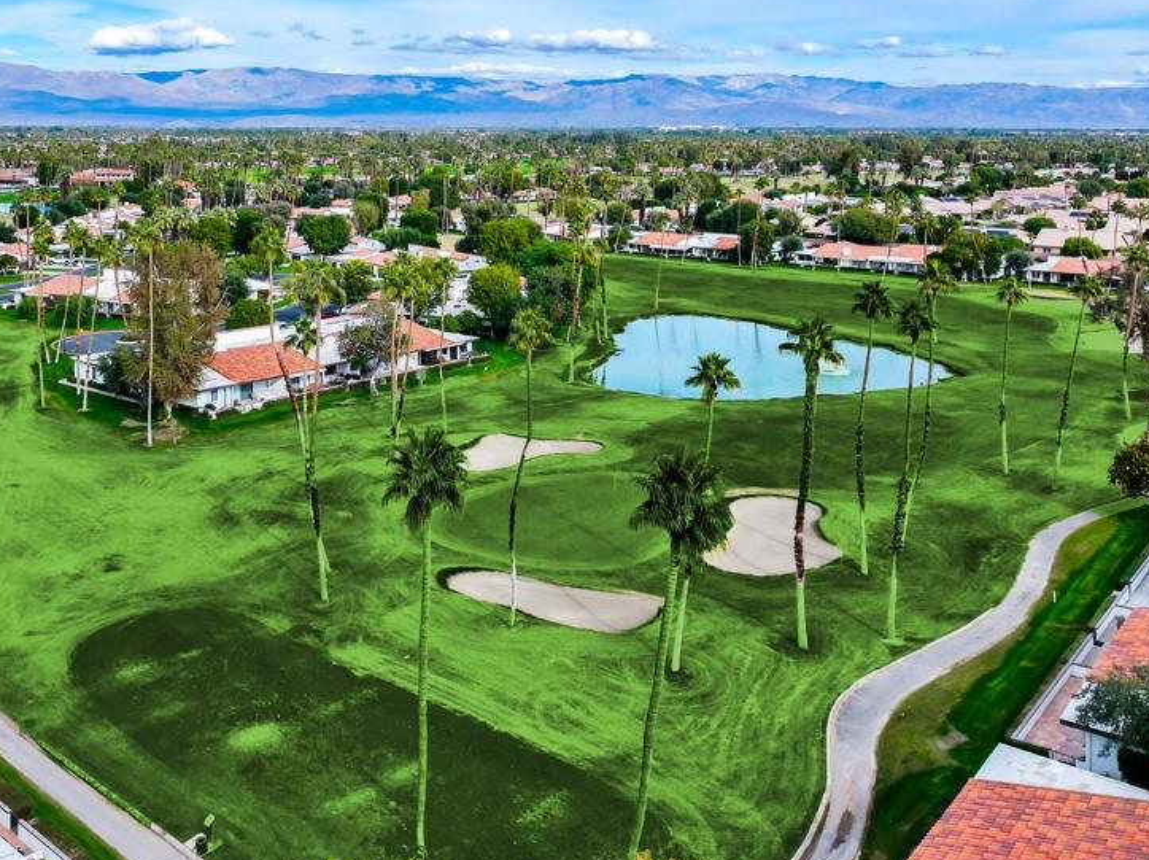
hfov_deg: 53.2
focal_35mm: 34
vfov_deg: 41.5
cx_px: 407
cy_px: 335
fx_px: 1128
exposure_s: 1/1600
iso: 120
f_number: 2.8
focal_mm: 12.29
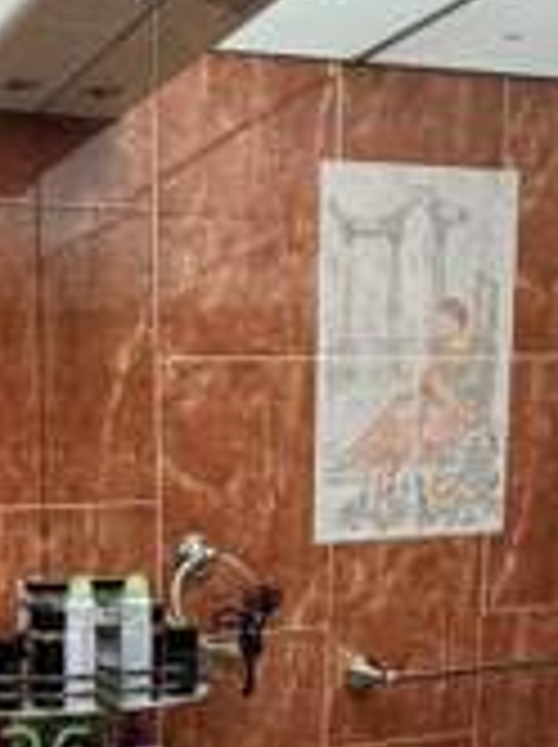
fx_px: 1164
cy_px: 760
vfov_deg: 32.5
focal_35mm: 54
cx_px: -9
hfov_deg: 25.5
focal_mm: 2.22
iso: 200
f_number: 2.2
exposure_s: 1/60
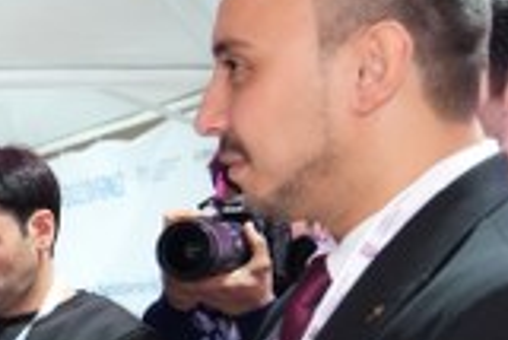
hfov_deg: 13.8
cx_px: -581
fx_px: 1695
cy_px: 548
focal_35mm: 120
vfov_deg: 10.9
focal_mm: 24
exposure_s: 1/200
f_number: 4.5
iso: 4000
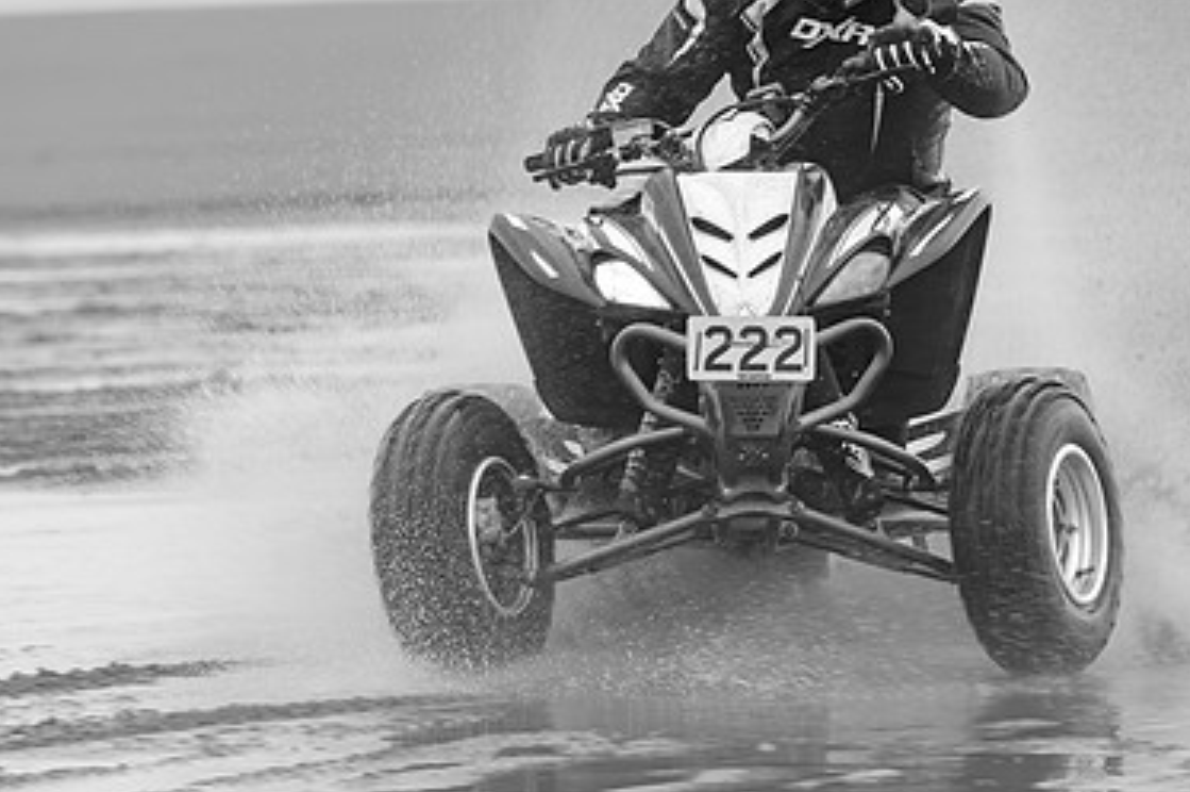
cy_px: 370
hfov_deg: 4.4
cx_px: 501
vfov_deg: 2.9
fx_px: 15390
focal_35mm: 466
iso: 64
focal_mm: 200
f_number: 4
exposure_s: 1/320
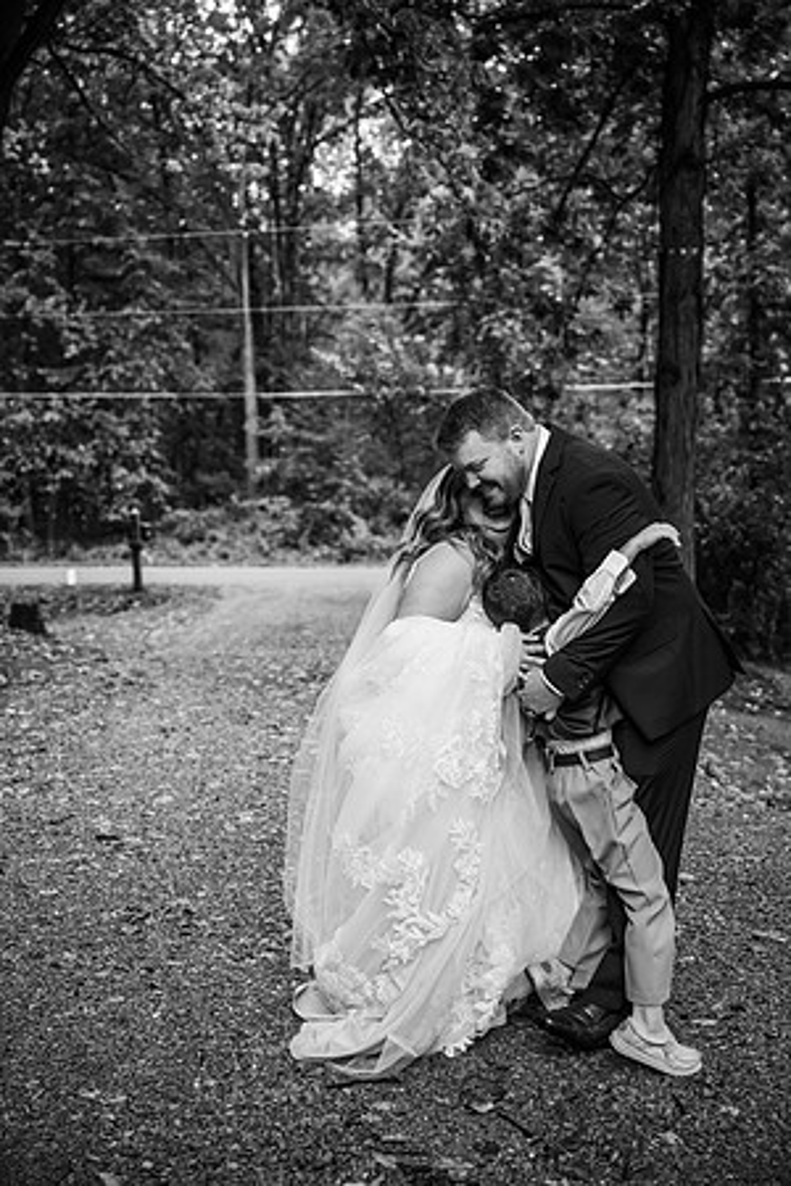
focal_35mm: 43
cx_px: 396
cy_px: 593
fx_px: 1417
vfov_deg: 45.4
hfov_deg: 31.2
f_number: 3.2
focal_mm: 43
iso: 200
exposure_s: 1/500
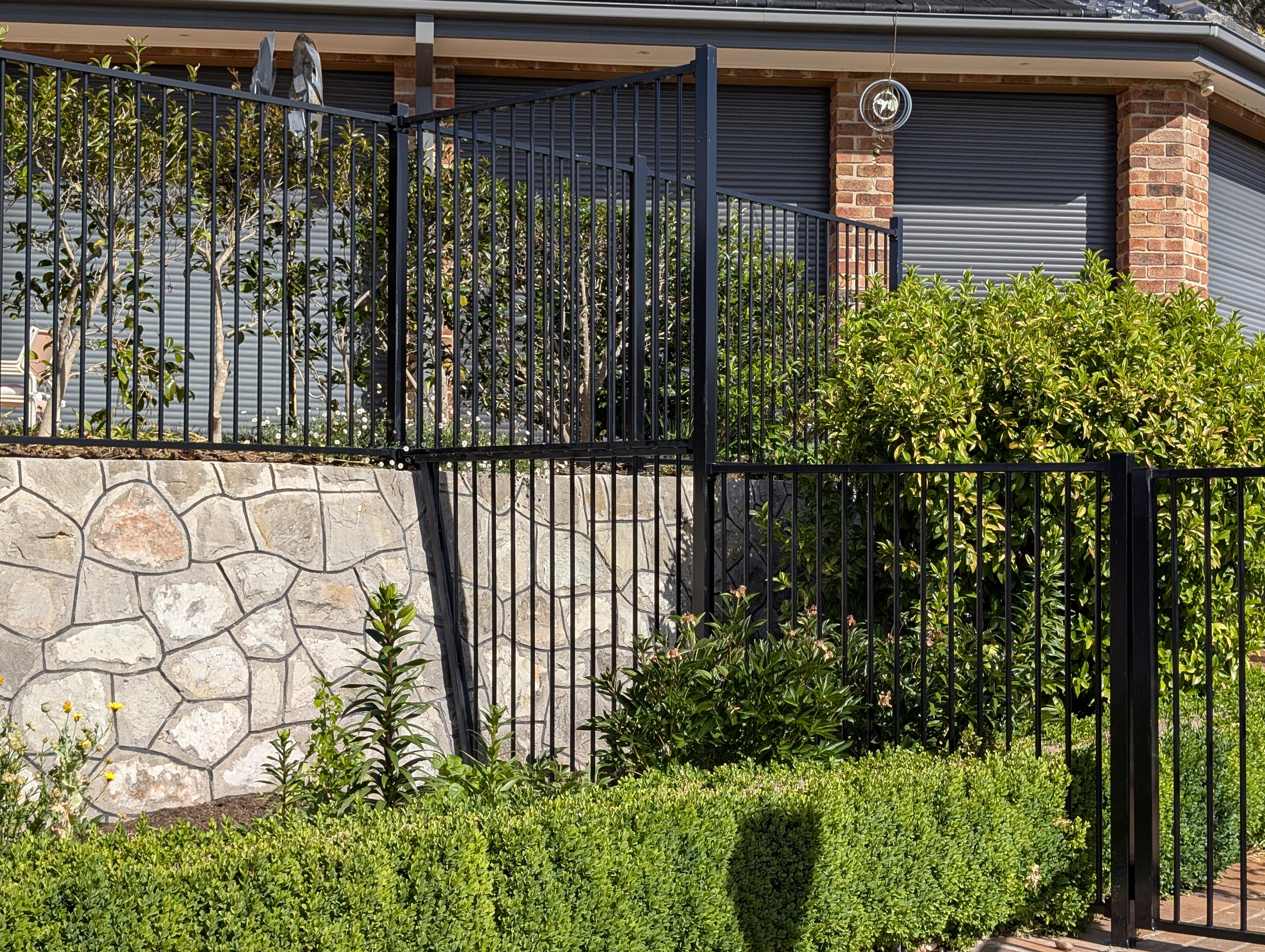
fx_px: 1793
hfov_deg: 38.9
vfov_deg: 29.7
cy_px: 476
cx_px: 632
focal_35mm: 49
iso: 20
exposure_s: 1/1027
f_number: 1.68
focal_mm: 6.9
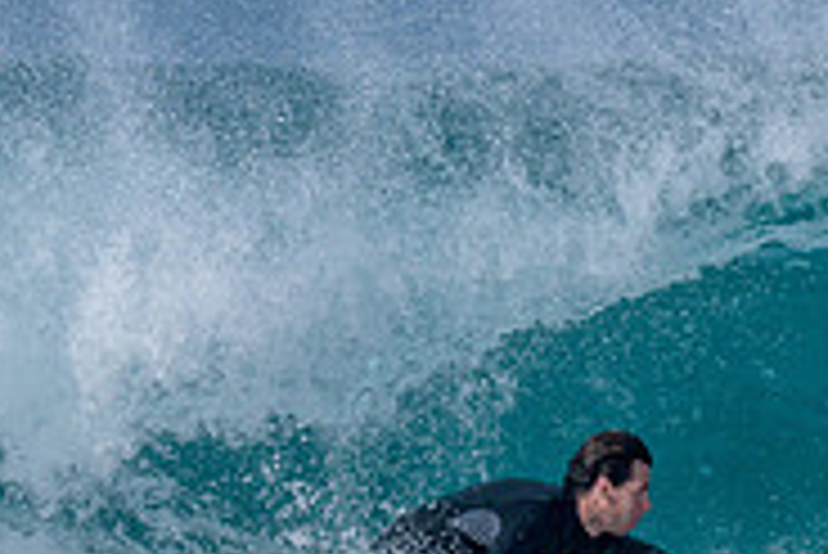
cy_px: 602
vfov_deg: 0.4
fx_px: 79848
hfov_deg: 0.6
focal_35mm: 3469
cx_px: 641
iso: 220
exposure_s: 1/2000
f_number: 6.3
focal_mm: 800
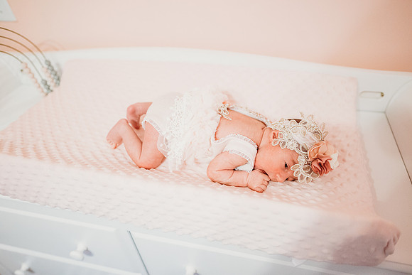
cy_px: 138
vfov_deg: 53.2
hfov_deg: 73.7
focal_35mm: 24
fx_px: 275
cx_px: 206
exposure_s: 1/160
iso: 1600
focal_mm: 24
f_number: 1.8
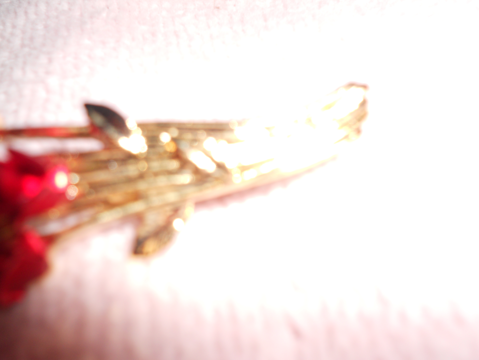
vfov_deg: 44.2
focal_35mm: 32
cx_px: 240
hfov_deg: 56.8
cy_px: 180
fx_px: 443
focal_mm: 5.8
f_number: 8.8
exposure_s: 1/25
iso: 80
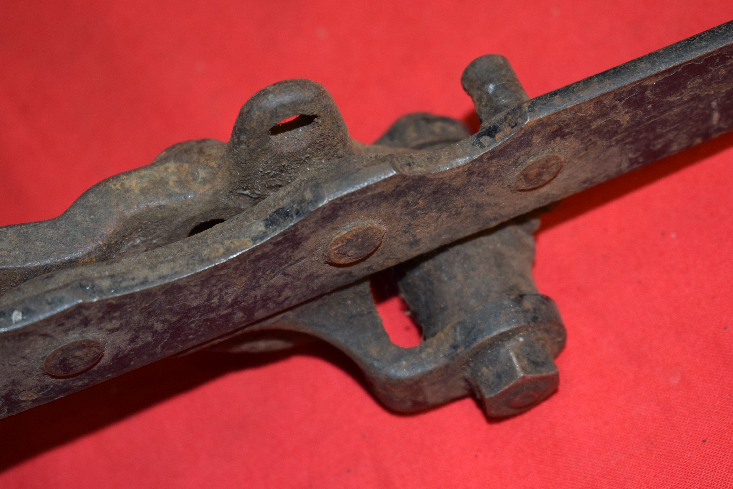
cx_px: 366
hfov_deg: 24.6
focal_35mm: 82
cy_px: 244
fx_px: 1680
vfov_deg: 16.6
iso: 640
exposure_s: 1/60
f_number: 5.6
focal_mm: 55
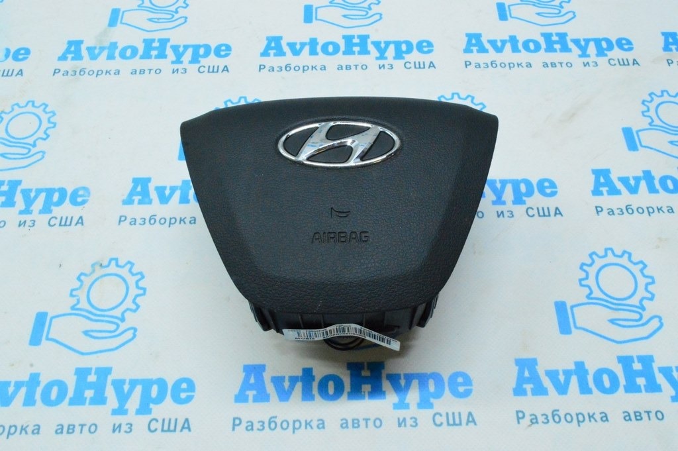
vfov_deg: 39.9
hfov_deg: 57.3
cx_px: 339
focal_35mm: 33
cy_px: 226
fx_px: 621
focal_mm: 22
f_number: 25
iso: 6400
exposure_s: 1/30
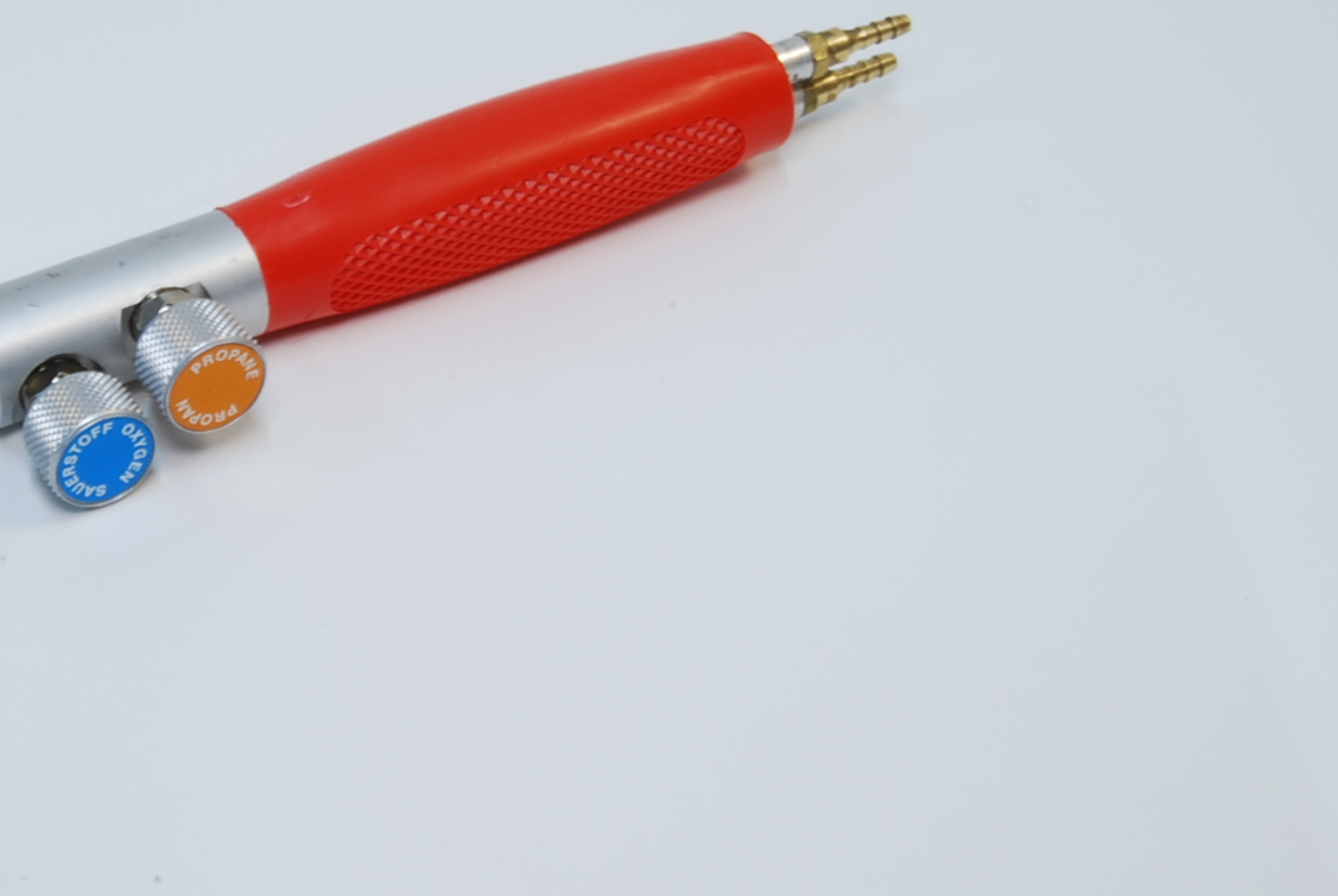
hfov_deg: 24.8
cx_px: 215
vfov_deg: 17.1
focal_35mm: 80
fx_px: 2972
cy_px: 389
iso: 100
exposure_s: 2
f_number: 29
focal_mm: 31
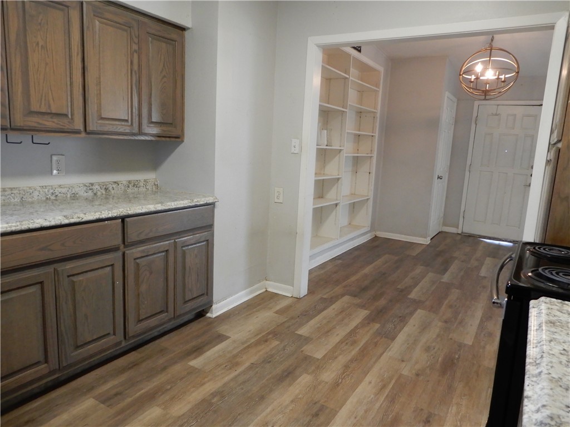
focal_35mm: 24
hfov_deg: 71.6
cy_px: 214
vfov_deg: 56.8
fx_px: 395
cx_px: 285
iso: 400
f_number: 3.4
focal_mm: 4.3
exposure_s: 1/30
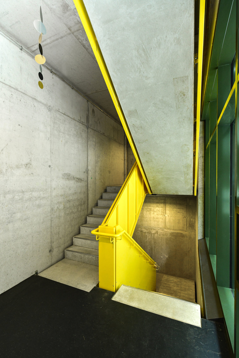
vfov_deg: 96.7
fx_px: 159
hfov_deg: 73.7
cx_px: 120
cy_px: 179
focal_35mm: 16
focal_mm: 16
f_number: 7.1
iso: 1000
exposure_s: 1/100
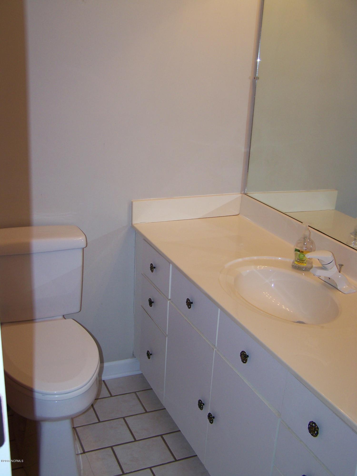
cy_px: 238
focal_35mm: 38
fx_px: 523
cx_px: 178
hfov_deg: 37.7
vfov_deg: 49.0
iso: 80
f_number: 2.8
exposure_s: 1/60
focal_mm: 6.3
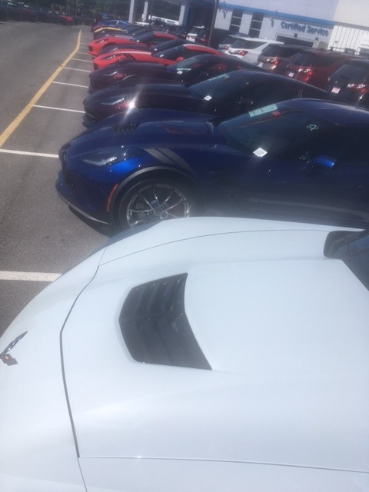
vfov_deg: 61.7
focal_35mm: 29
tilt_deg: -25.8
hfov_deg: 48.2
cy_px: 246
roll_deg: -11.7
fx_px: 412
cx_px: 184
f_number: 2.2
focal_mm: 4.15
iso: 25
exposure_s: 1/2653
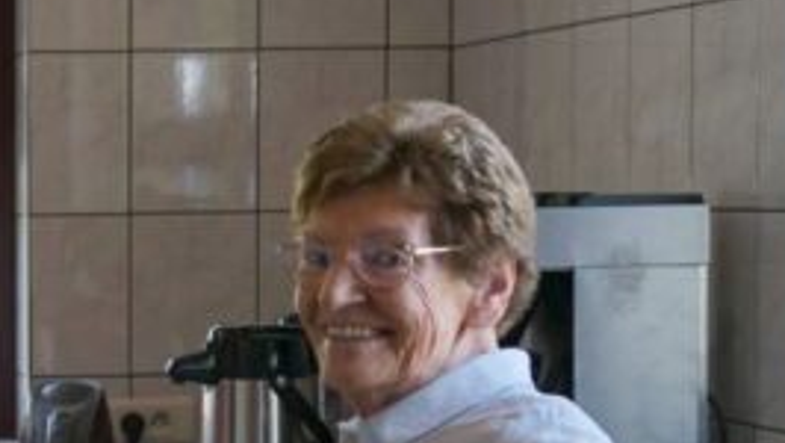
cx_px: -313
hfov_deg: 15.2
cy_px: 394
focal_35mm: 133
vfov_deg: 9.1
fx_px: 2770
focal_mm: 33
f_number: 4
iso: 250
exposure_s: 1/60
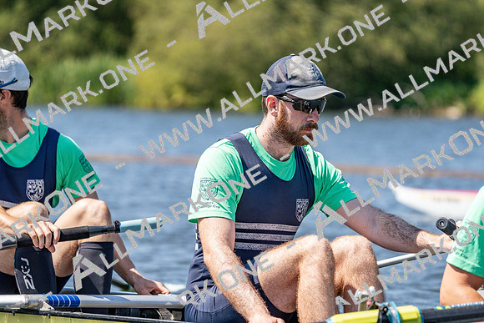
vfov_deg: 4.9
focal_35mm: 280
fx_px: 3765
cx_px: 242
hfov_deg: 7.4
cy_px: 162
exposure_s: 1/2000
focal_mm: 280
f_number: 5.6
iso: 400
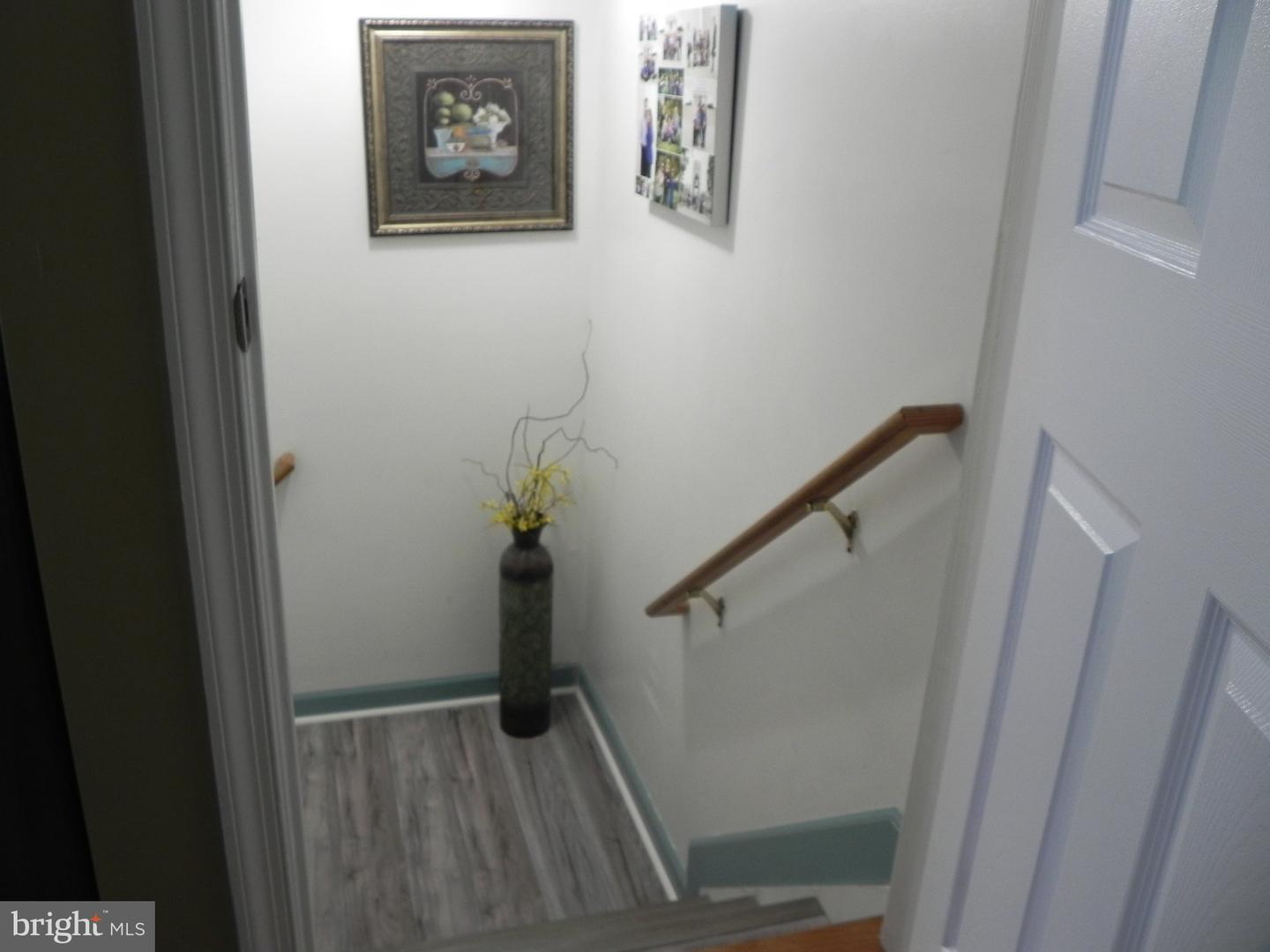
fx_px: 1064
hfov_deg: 61.7
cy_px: 476
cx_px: 635
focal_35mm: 29
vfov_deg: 48.2
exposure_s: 1/54.5
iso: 160
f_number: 2.8
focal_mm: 5.2
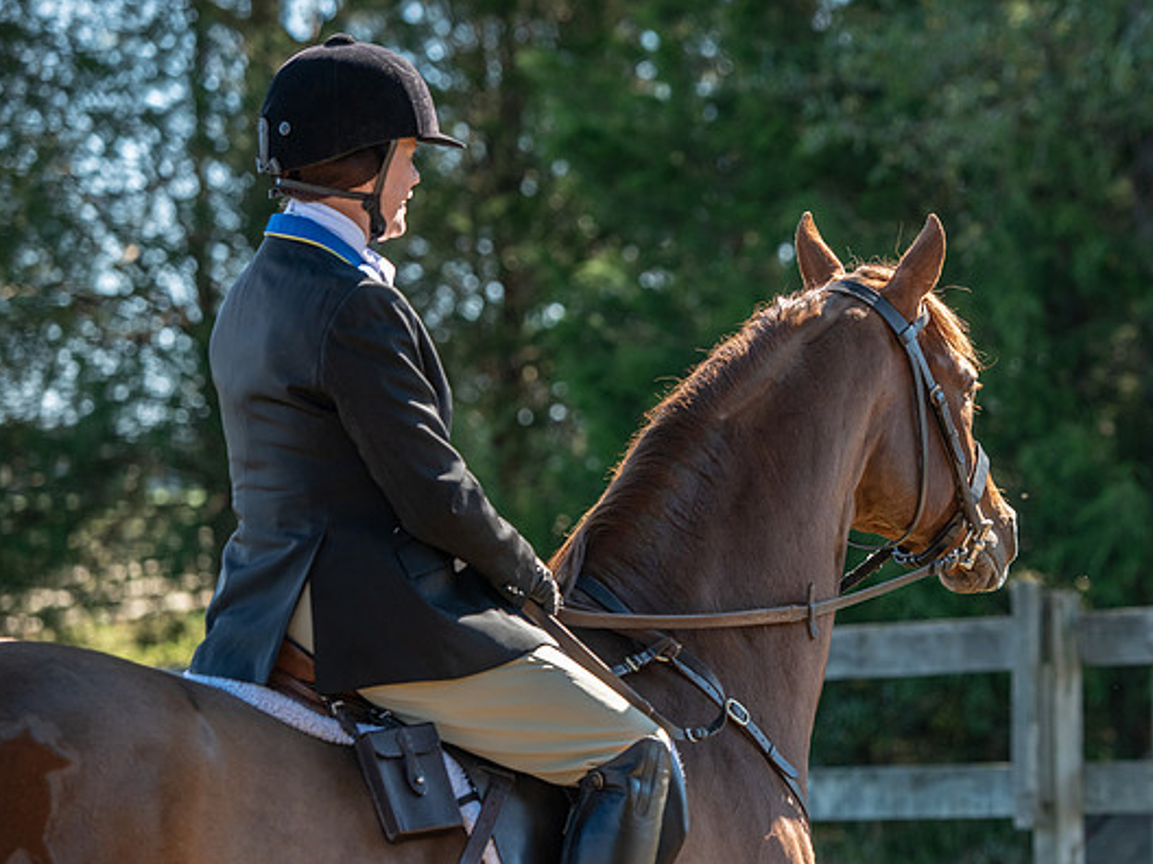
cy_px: 523
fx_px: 5129
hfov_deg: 12.8
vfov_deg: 9.6
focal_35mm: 154
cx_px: 784
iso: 280
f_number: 4
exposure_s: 1/320
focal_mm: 116
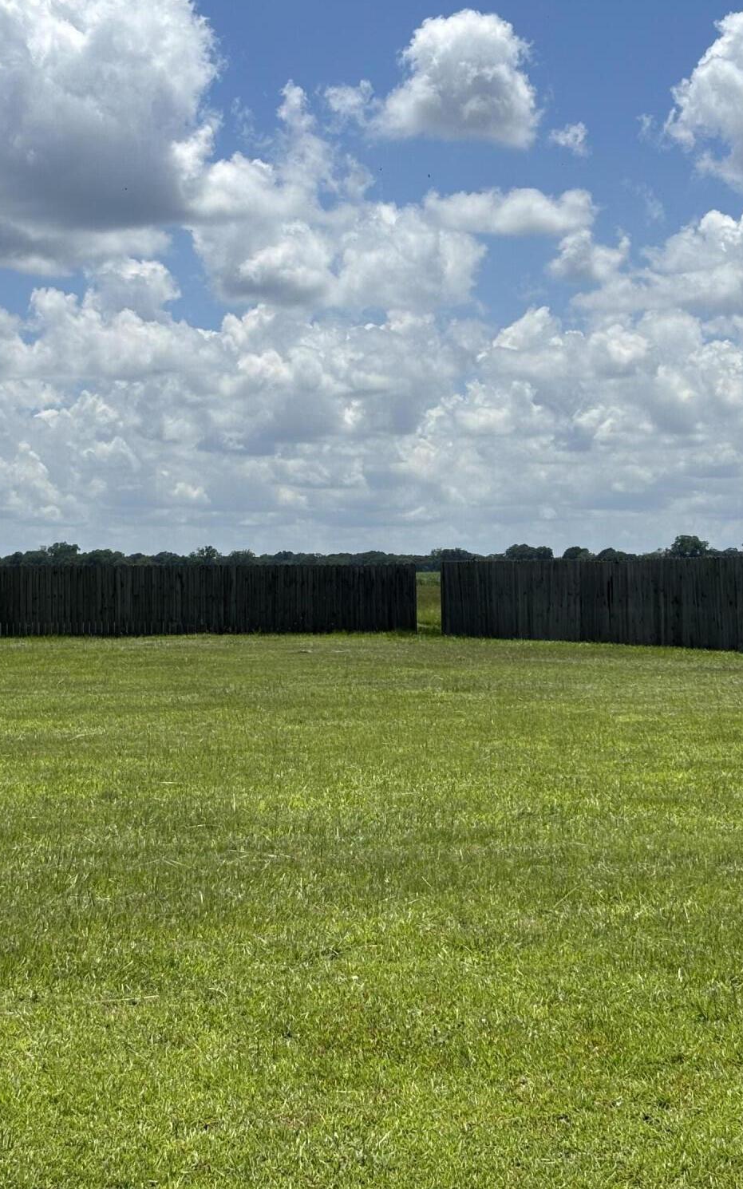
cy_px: 592
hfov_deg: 17.6
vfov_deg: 27.9
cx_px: 332
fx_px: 2398
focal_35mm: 74
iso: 32
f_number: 1.6
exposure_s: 1/5076
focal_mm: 5.96
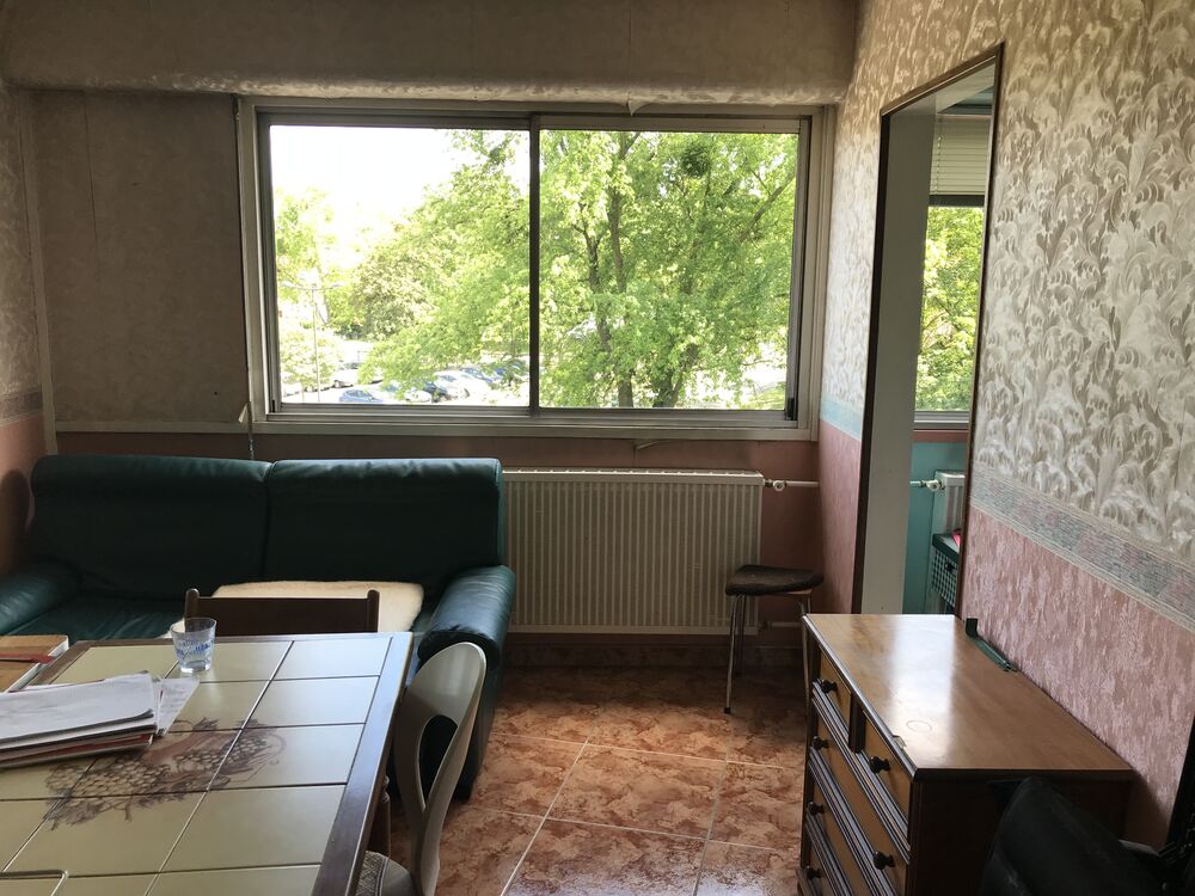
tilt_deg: -10.8
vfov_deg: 49.7
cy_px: 448
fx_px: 967
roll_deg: -1.0
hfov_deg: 63.4
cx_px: 598
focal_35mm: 28
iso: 20
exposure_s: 1/111
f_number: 1.8
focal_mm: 3.99
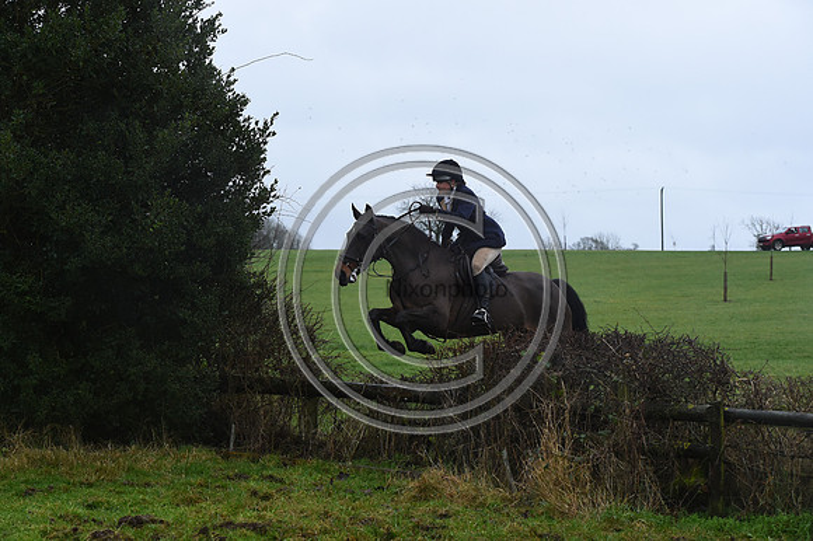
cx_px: 406
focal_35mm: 95
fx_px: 2144
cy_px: 270
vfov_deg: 14.4
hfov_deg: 21.5
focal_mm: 95
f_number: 7.1
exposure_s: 1/1250
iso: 2500
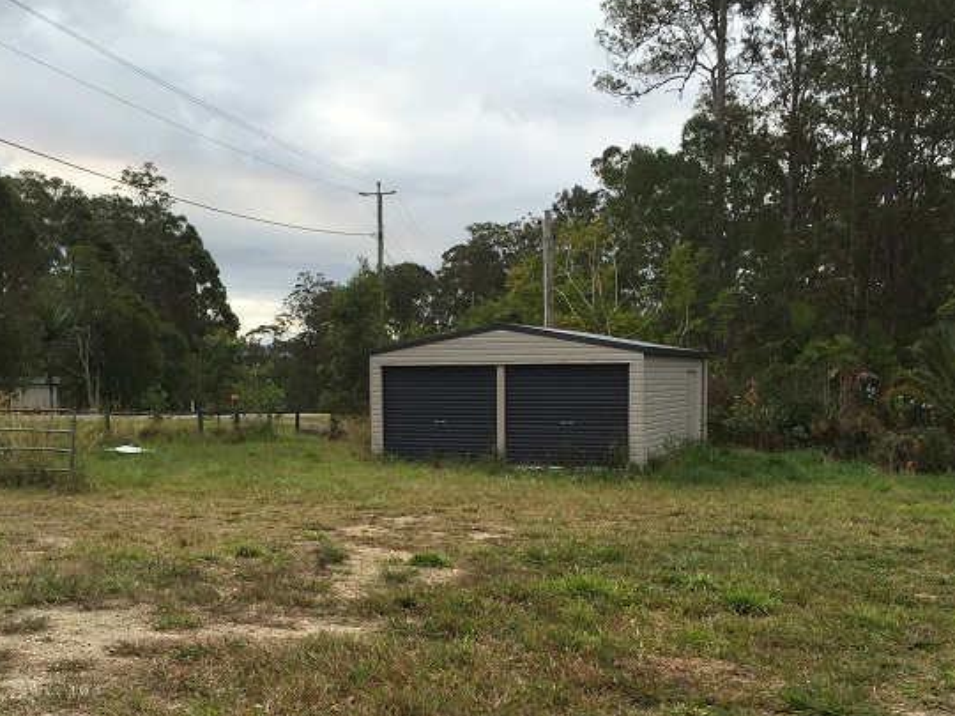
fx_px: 1186
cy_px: 511
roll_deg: -0.9
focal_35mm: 43
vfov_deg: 33.1
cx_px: 472
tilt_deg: -7.0
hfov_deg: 43.9
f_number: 2.2
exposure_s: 1/860
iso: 32
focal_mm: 4.15
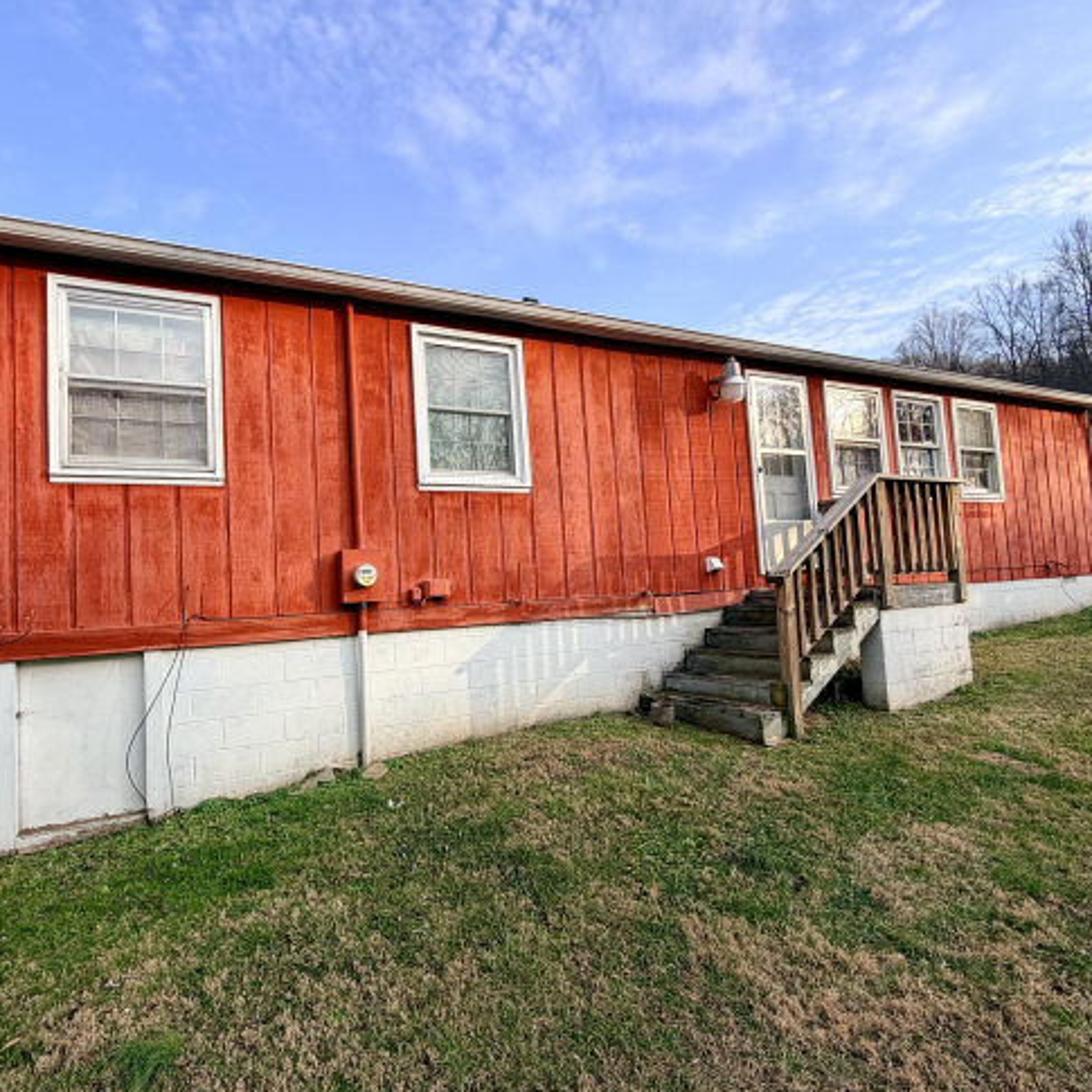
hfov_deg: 83.1
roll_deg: +2.7
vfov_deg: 84.0
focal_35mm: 17
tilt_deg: +2.7
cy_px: 558
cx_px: 442
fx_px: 607
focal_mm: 2.22
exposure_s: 1/559
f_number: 2.2
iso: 40
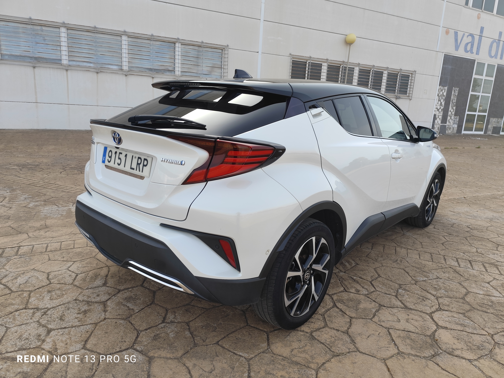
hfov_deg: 73.9
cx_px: 252
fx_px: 335
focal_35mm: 23
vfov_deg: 58.9
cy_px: 189
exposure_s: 1/329
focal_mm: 6.14
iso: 50
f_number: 1.65
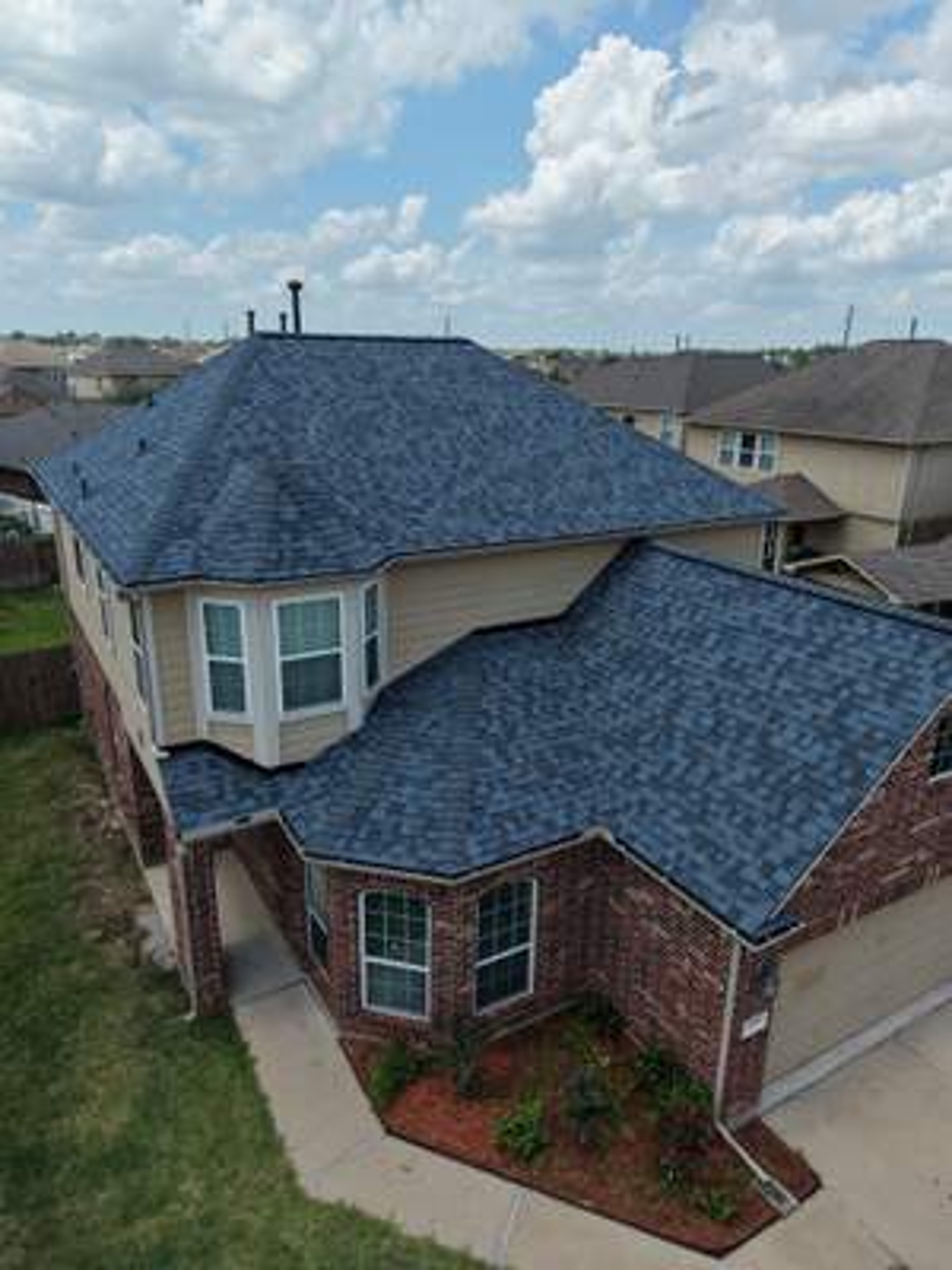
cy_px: 635
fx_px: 880
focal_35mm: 24
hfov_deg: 56.8
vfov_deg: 71.6
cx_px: 476
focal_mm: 8.67
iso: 400
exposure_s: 1/8000
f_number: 1.8
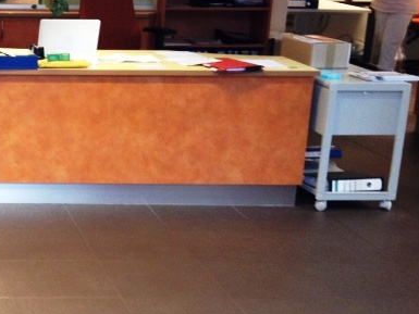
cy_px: 177
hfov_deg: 19.8
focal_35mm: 93
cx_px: -78
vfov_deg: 15.9
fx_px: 1126
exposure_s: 1/20
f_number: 2.4
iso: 125
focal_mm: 4.28
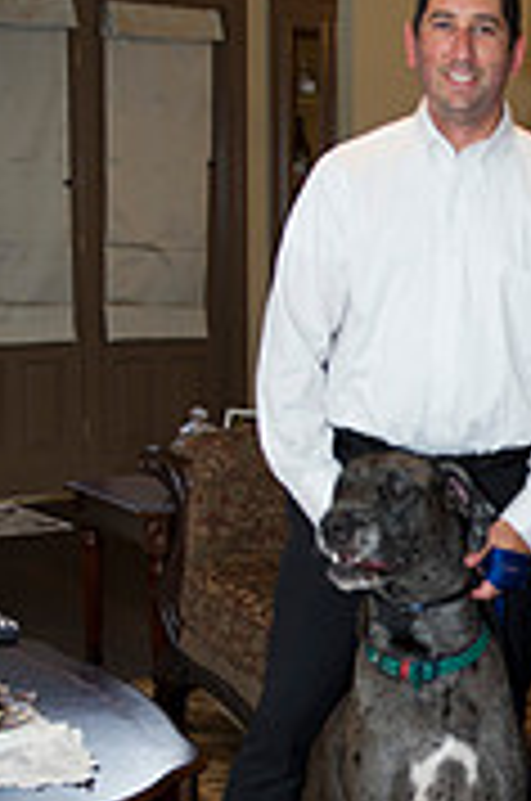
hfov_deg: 16.2
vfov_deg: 25.0
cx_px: 628
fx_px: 1799
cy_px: 486
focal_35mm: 81
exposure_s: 1/100
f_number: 3.2
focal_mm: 32
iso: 1600
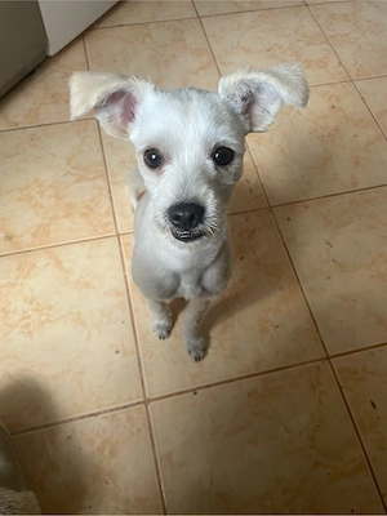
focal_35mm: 26
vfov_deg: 67.3
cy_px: 258
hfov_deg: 53.1
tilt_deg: -63.3
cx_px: 194
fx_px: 388
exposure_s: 1/60
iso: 125
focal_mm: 4.2
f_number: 1.6
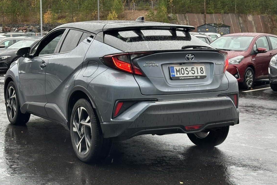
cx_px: 126
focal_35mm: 63
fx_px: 485
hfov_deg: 31.9
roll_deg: +0.0
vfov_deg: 21.5
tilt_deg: -3.8
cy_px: 66
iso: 64
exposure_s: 1/121
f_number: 1.78
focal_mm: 6.86
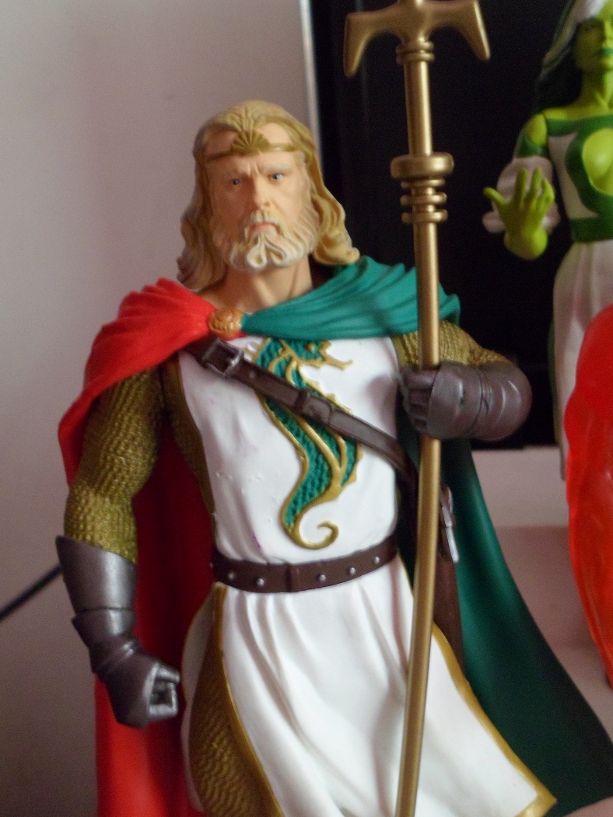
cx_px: 309
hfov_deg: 38.7
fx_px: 874
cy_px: 407
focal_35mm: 37
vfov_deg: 50.1
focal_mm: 6.6
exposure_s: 1/8
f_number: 3.8
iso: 400
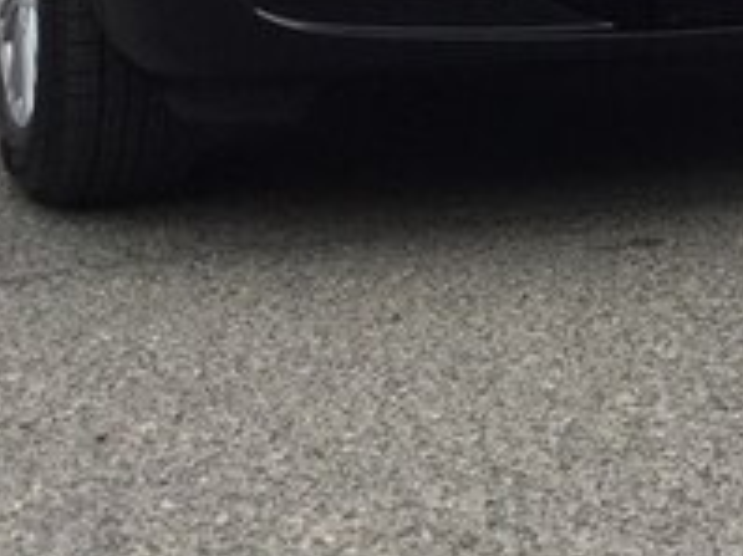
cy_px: -203
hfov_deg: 18.9
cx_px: 590
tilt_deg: -3.8
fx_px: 2209
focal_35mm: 103
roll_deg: +0.7
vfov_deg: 13.7
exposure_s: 1/558
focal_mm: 3.3
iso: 25
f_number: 2.4
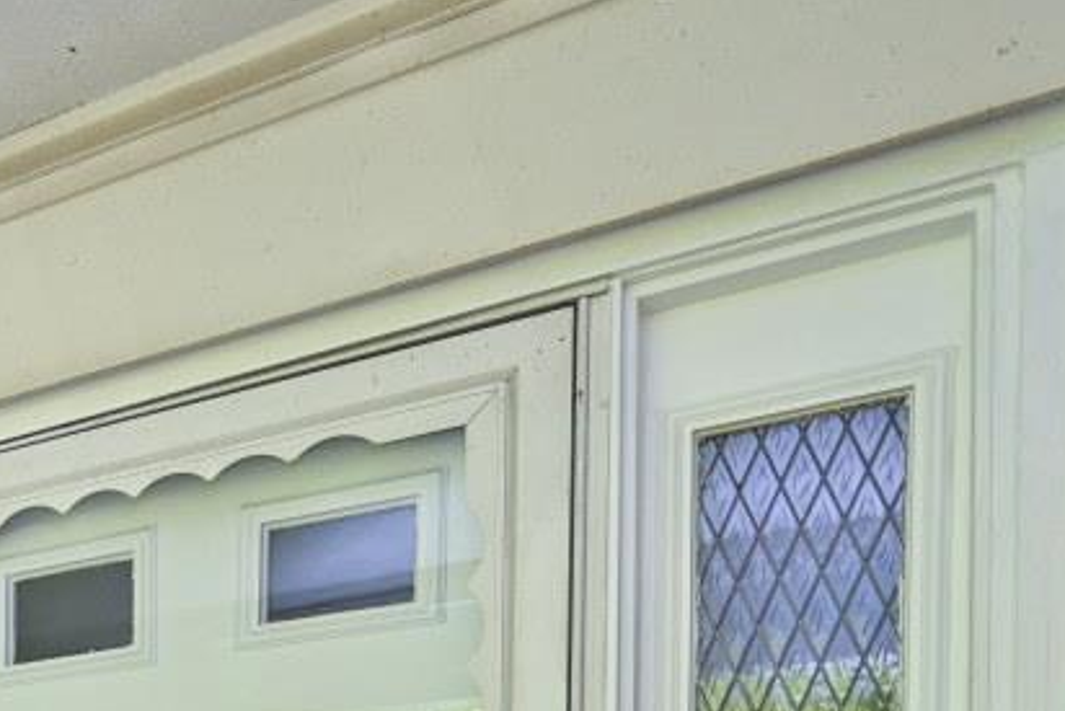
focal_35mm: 51
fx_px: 1509
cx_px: -530
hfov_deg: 27.2
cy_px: 1065
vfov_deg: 22.0
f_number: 4
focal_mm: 14
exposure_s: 1/60
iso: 200
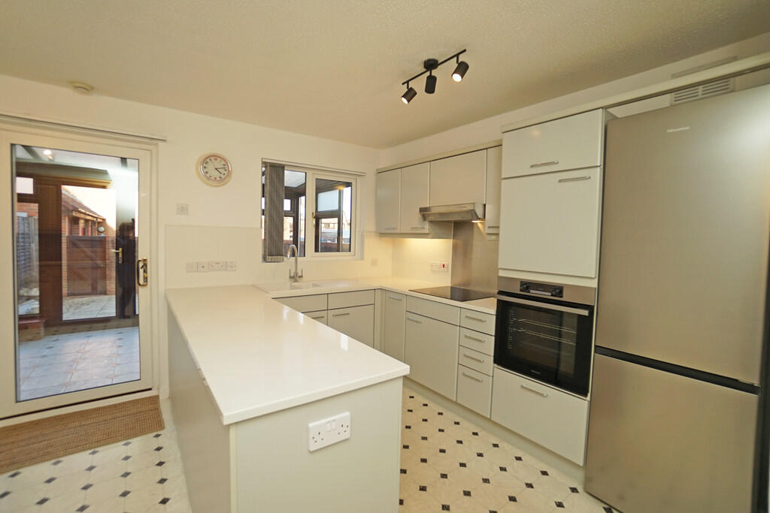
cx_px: 385
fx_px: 321
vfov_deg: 77.3
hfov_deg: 100.4
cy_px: 256
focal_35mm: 15
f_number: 4
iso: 200
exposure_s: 1/160
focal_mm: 10
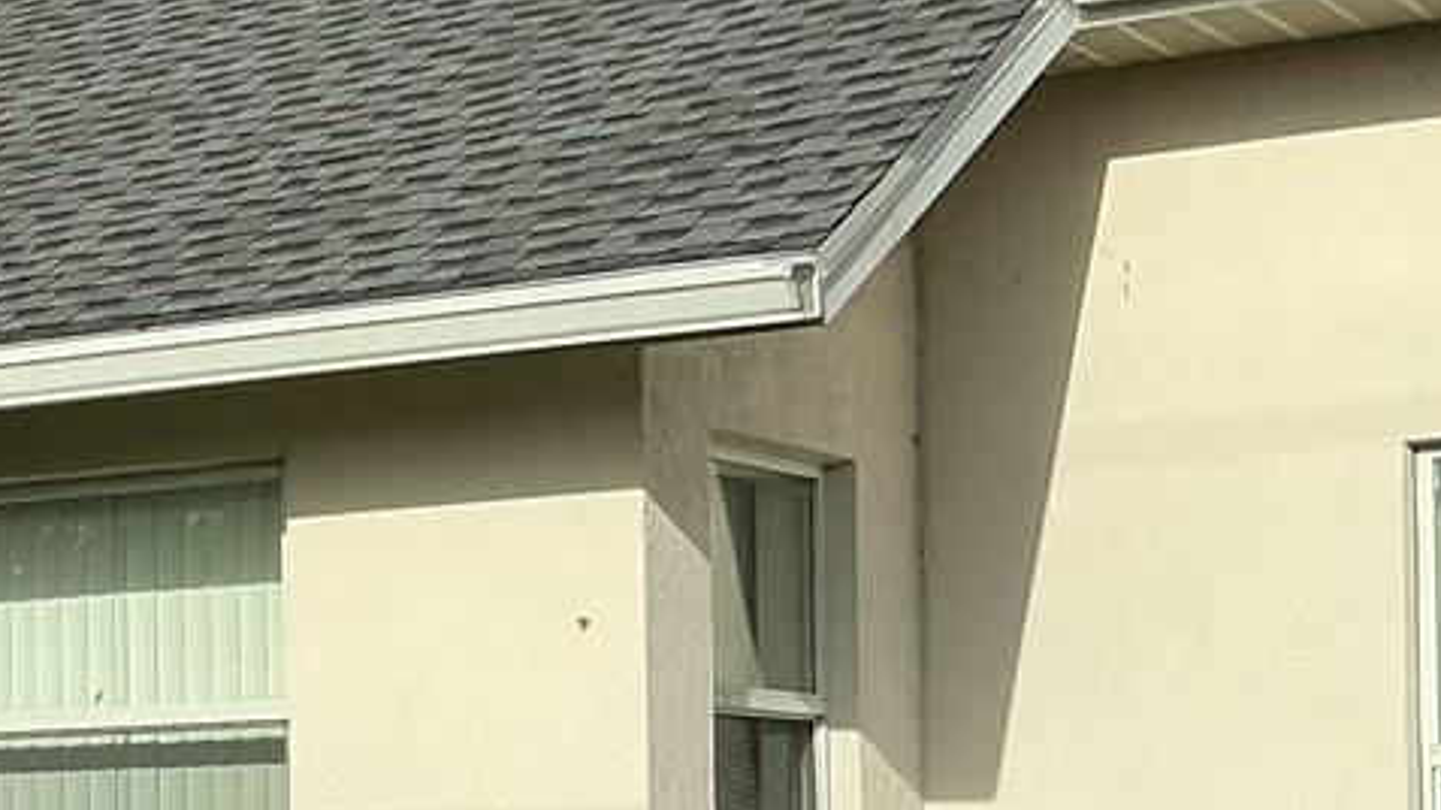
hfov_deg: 18.6
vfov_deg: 11.3
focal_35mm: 106
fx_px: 4049
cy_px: 889
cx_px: -501
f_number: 1.8
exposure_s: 1/2538
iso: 25
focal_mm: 3
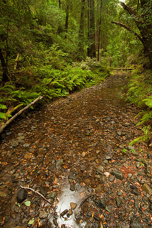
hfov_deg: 67.3
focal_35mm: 18
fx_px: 114
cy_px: 114
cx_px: 76
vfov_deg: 90.1
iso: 200
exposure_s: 2
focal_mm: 12
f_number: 16
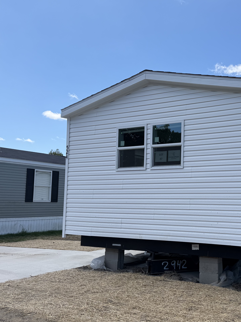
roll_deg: -0.3
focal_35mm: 36
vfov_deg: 51.3
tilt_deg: +5.0
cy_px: 175
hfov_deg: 37.0
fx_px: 334
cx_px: 219
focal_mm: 6.76
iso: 80
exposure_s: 1/3425
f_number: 1.78
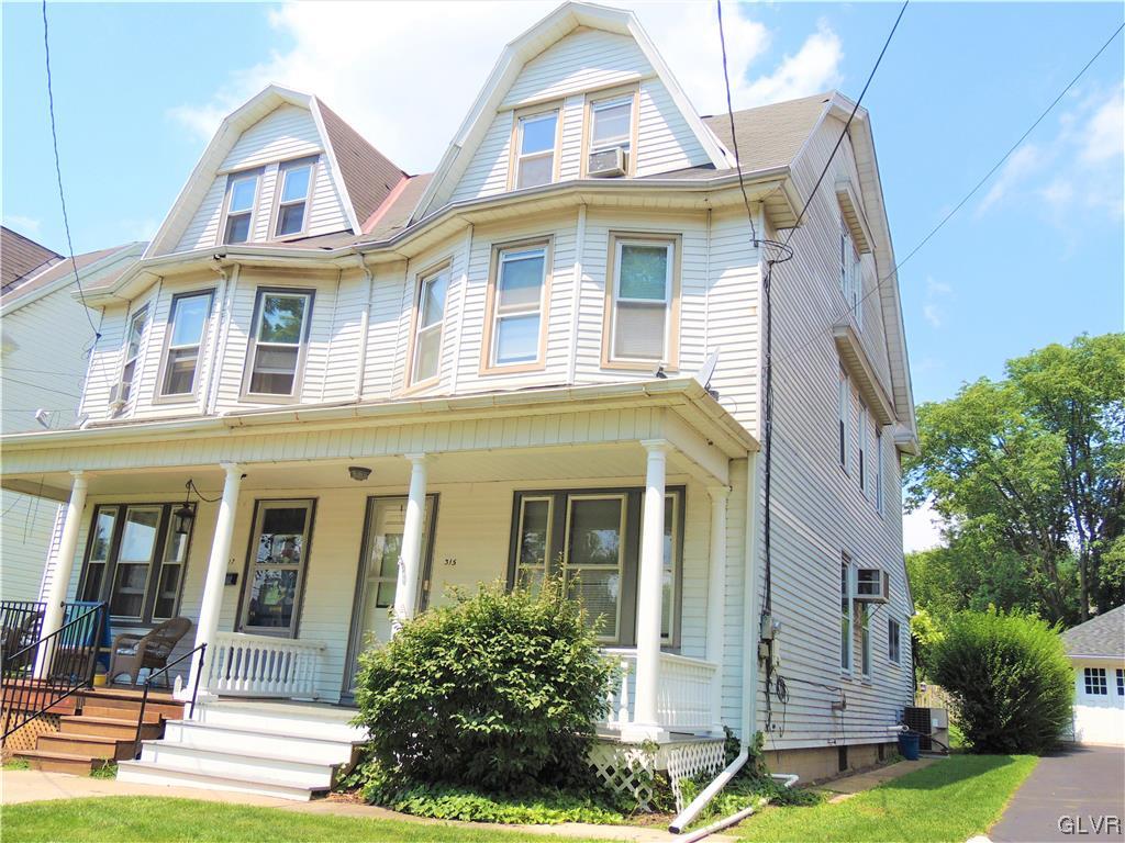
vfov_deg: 46.8
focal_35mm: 30
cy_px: 422
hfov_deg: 60.0
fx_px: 975
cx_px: 562
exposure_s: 1/1250
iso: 100
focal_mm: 5.3
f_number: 3.1
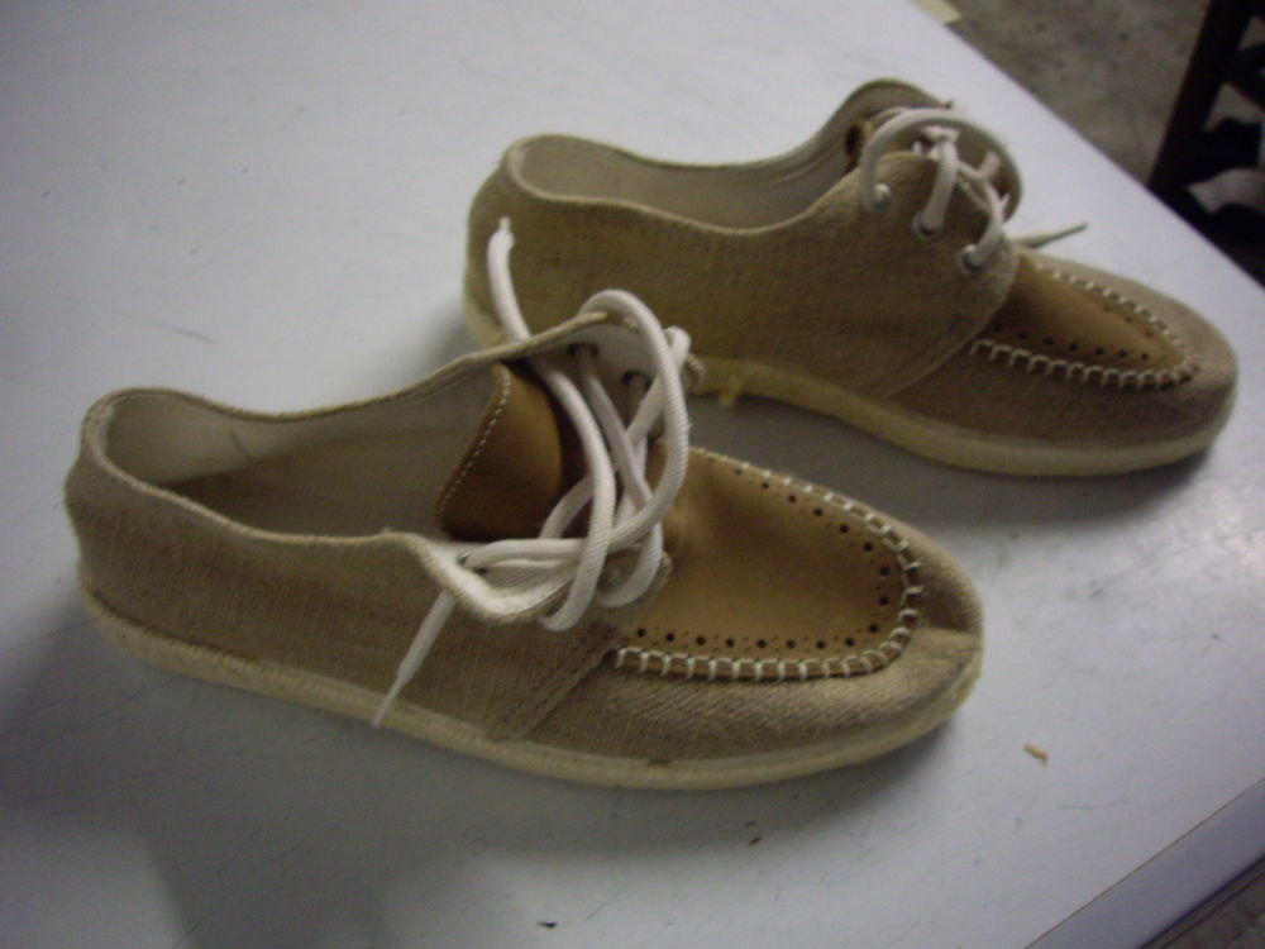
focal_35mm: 38
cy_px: 474
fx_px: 1389
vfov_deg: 37.7
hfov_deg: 49.0
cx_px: 632
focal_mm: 6.2
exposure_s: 1/15
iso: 200
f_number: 2.7
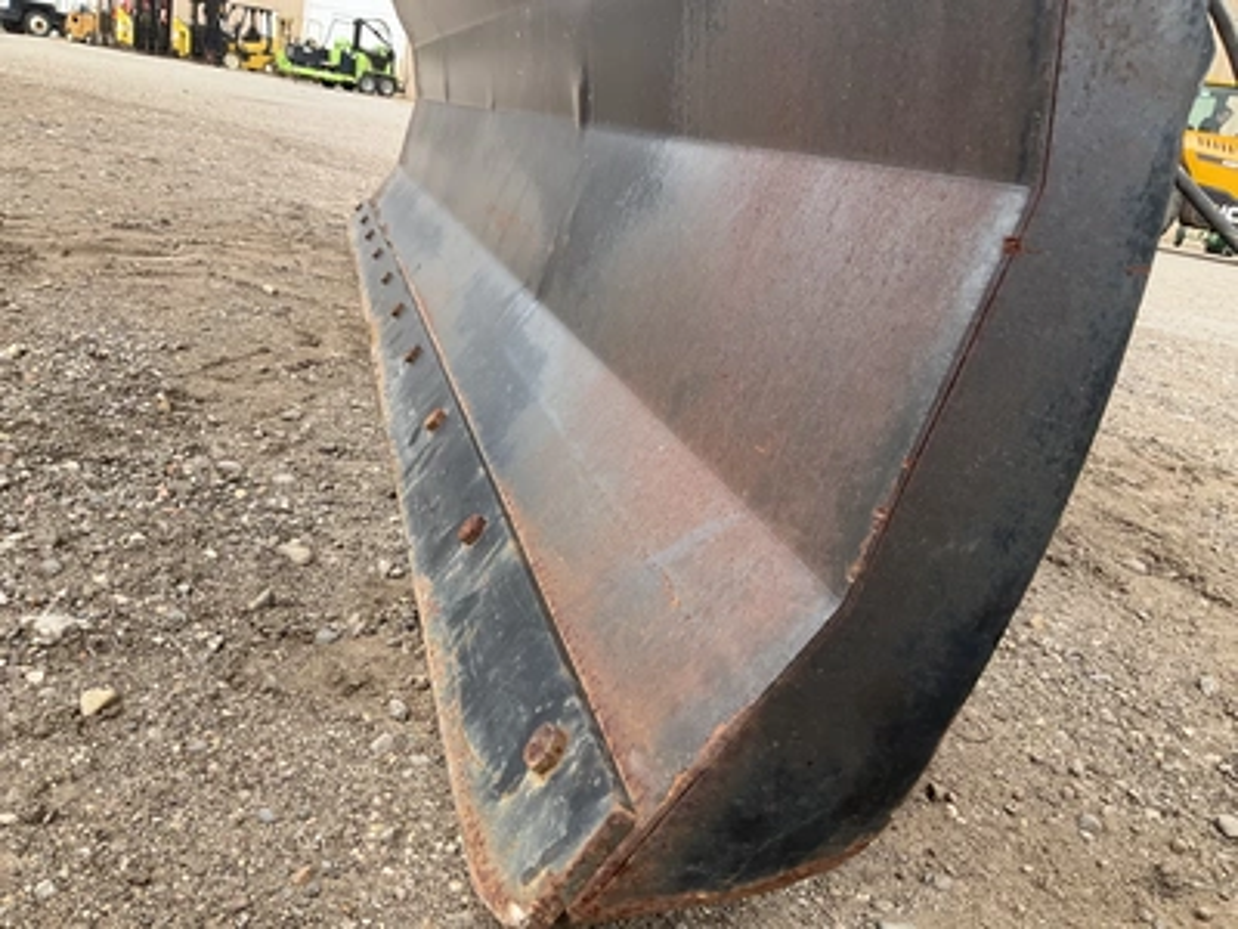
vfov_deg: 48.2
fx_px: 1037
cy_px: 464
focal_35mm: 29
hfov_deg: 61.7
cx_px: 619
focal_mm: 3
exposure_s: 1/491
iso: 25
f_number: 1.8
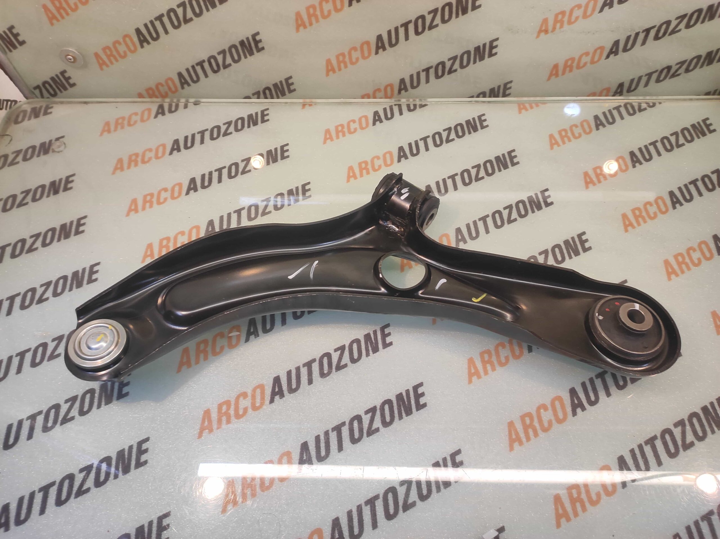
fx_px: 353
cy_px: 270
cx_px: 360
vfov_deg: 74.7
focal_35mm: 17
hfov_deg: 91.1
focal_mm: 4.74
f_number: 1.79
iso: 148
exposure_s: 1/33
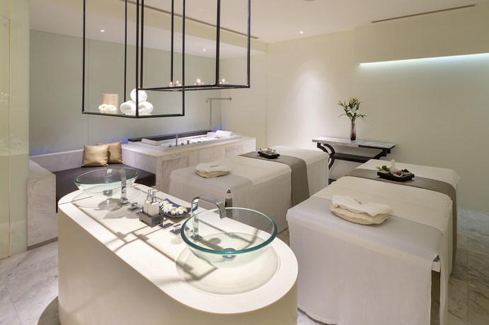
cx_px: 244
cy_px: 162
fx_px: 258
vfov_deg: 64.5
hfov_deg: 86.9
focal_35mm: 19
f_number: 8
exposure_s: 1/4
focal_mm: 19
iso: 320
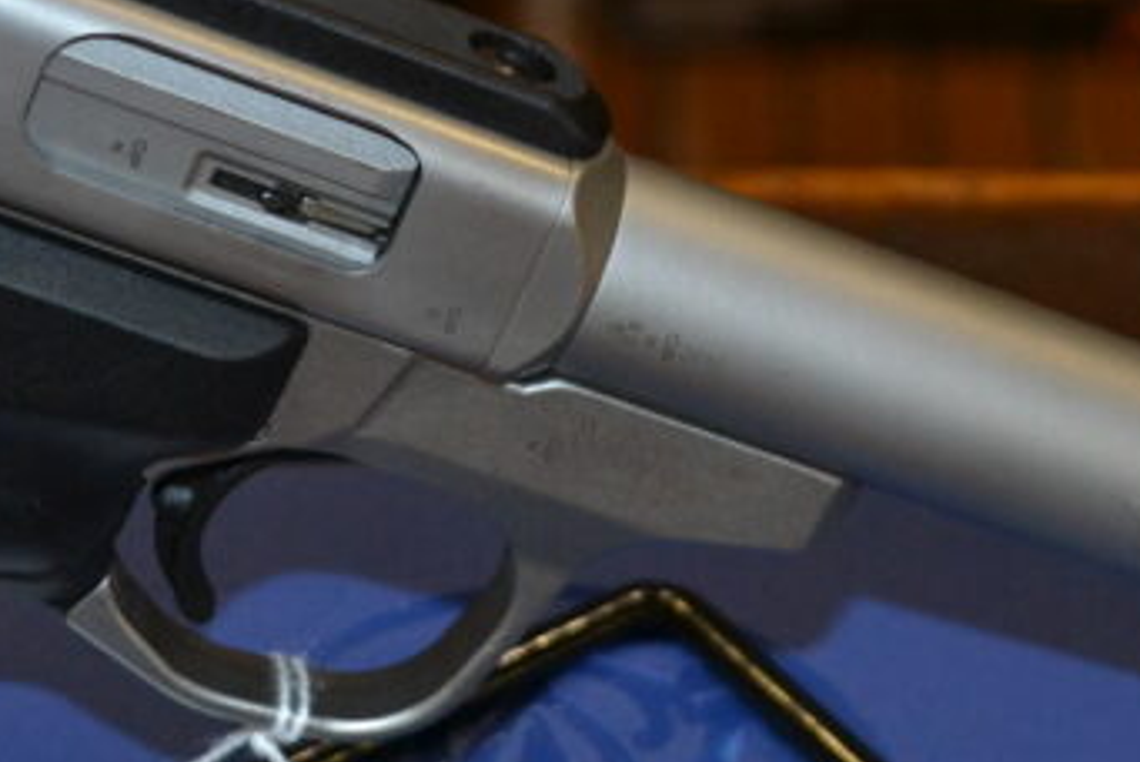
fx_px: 4849
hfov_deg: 13.4
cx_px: 388
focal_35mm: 153
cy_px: 620
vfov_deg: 9.0
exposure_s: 1/60
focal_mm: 34
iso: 1000
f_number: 5
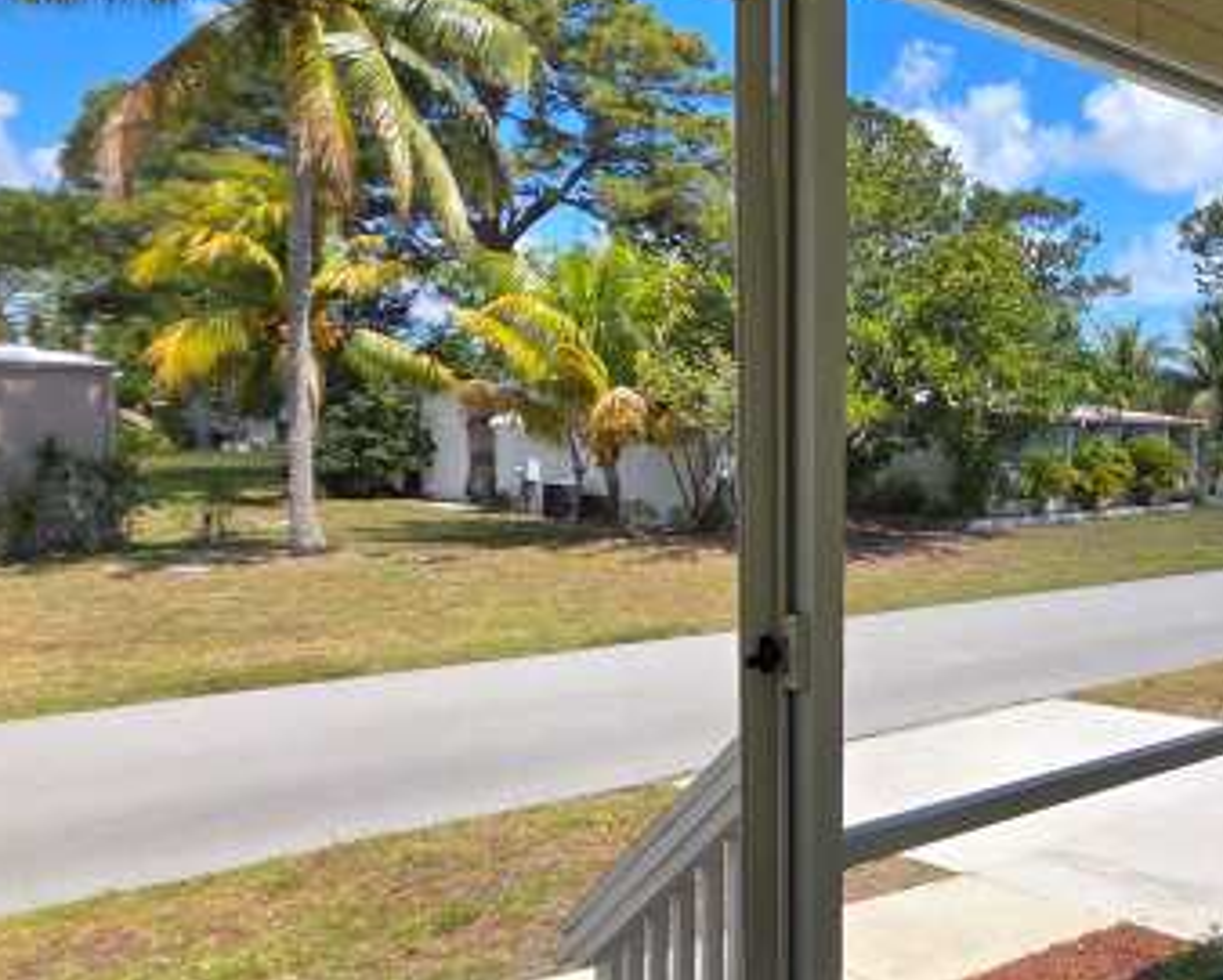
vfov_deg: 48.6
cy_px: 510
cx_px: 1310
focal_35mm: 30
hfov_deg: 45.7
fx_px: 1087
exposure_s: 1/1120
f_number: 1.9
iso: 40
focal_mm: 2.2
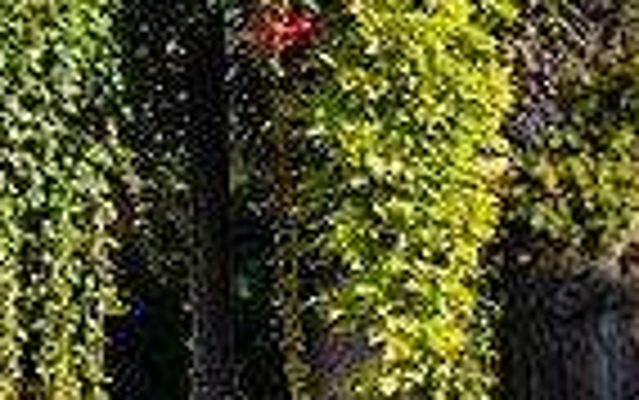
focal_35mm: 1251
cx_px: 873
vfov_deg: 1.1
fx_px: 21803
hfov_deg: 1.7
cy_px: 222
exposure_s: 1/800
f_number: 4.5
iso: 200
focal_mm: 300
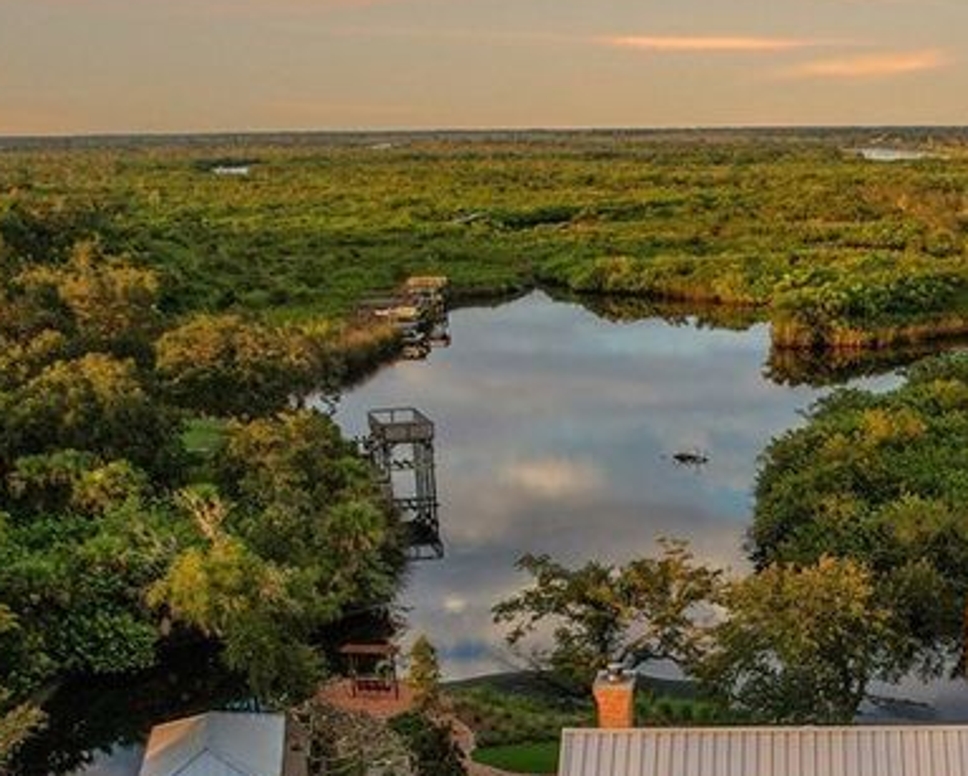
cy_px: 704
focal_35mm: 55
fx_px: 1577
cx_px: 774
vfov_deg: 26.7
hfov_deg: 33.2
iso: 100
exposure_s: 1/100
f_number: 2.8
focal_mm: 8.38
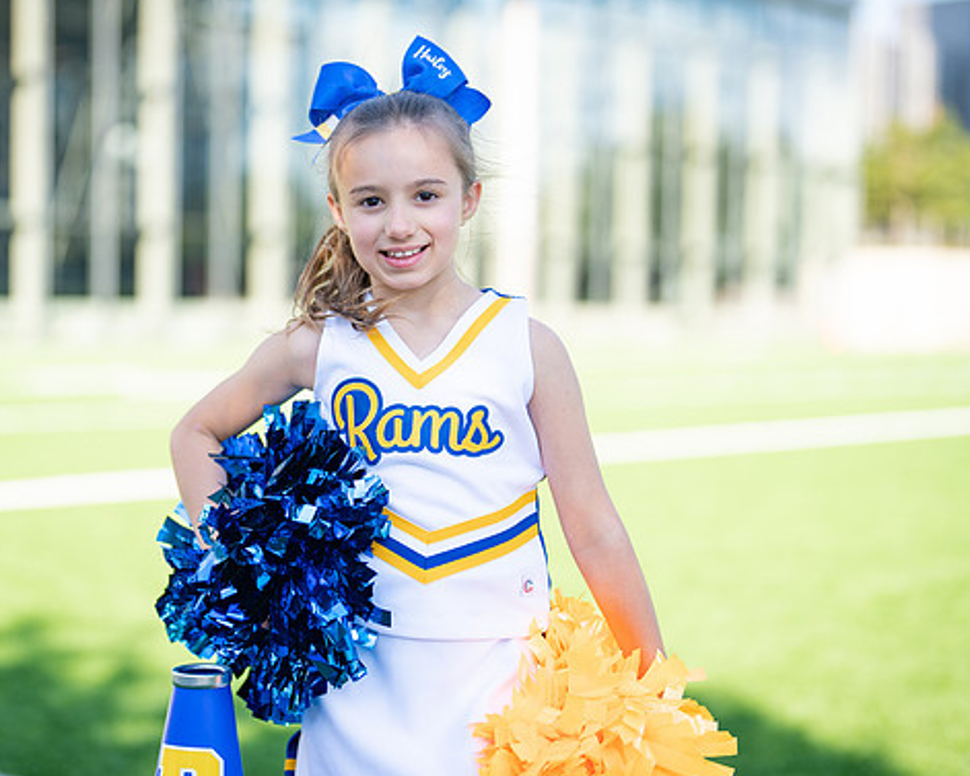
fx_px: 1924
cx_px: 412
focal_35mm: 67
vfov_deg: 22.8
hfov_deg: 28.3
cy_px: 402
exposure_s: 1/2500
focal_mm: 50
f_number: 1.2
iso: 100
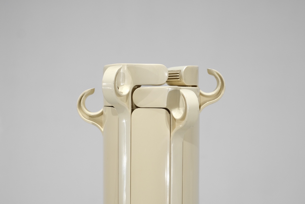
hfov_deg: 37.5
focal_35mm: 53
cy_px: 102
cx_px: 152
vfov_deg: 25.5
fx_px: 449
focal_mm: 35
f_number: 5
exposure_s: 1/170
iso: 800
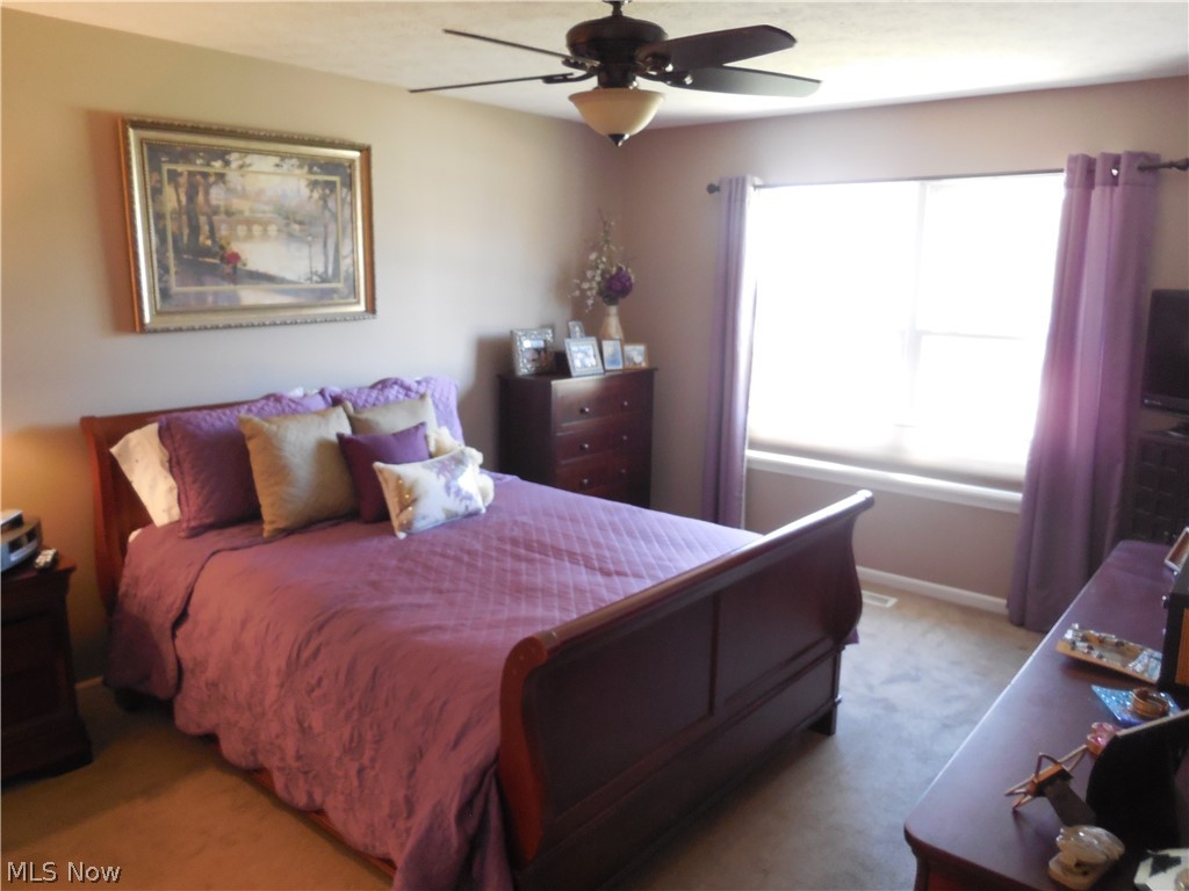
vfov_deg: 54.9
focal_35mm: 25
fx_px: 859
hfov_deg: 69.4
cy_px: 446
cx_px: 594
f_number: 3.1
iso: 400
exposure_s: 1/30
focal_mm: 4.5
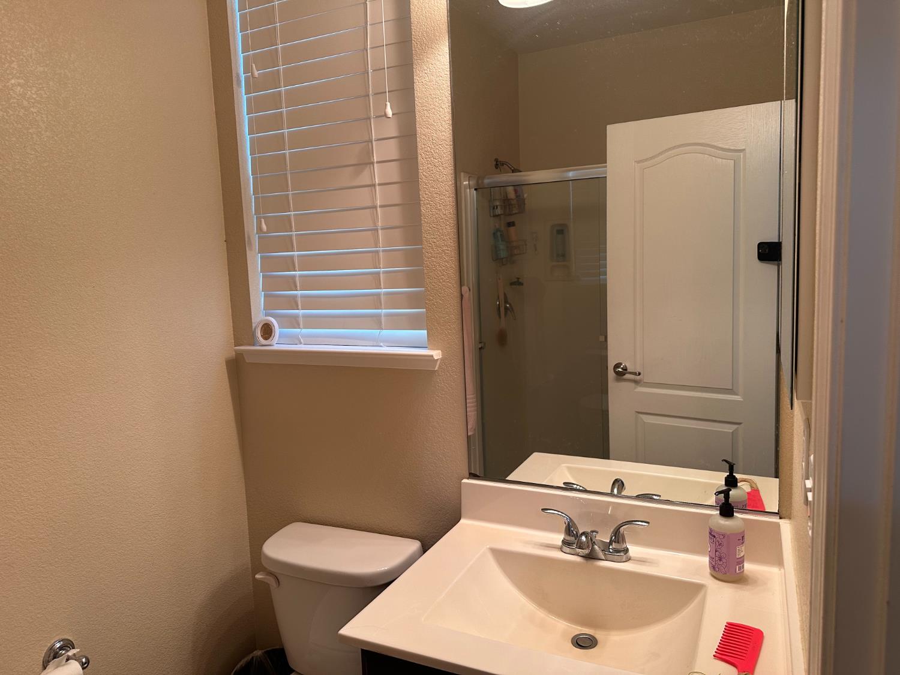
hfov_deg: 71.6
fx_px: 624
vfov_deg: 56.8
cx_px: 450
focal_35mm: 24
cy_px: 338
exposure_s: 1/60
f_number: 1.78
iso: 160
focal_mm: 6.86
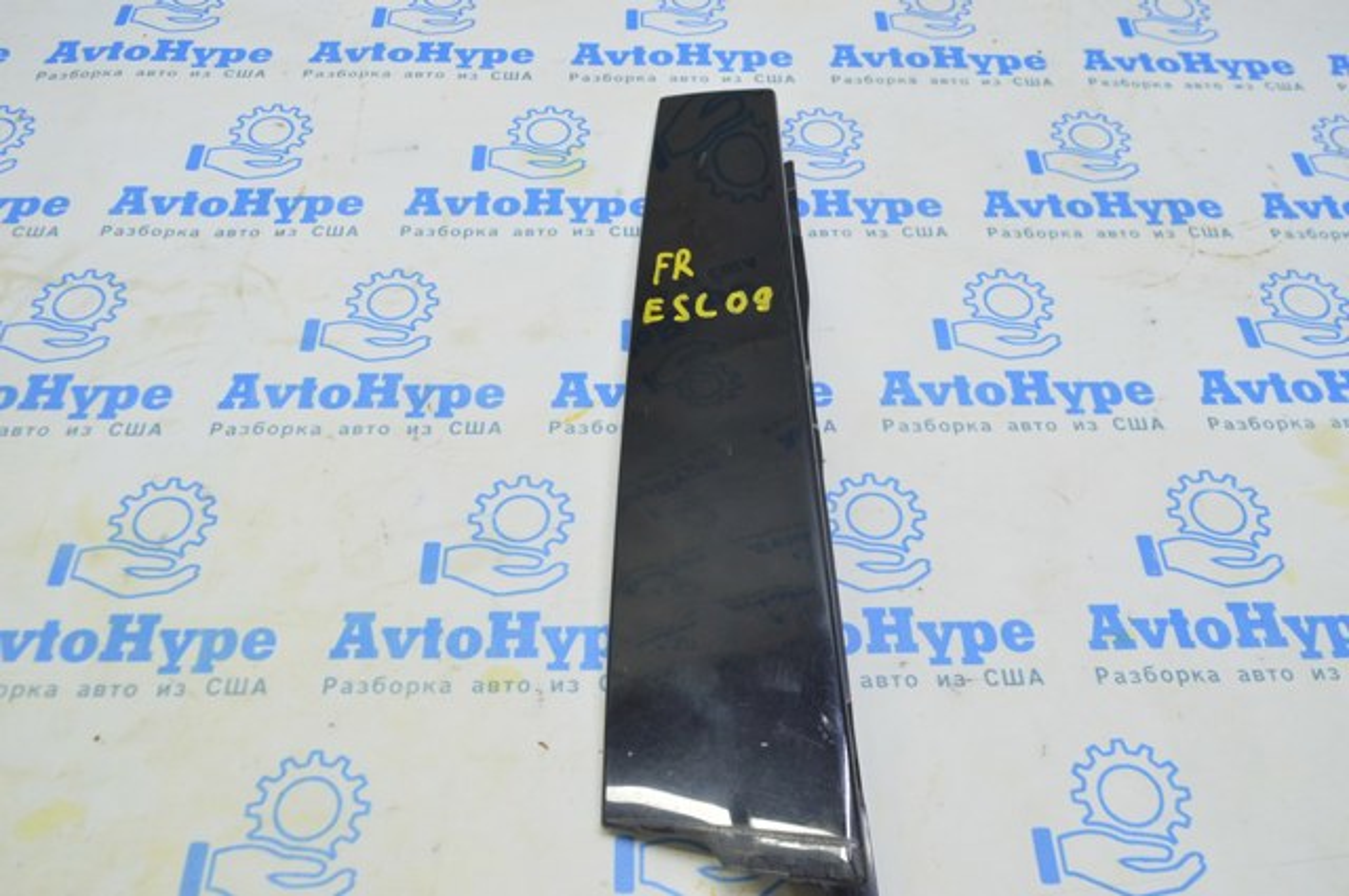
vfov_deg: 39.9
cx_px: 674
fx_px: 1235
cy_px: 448
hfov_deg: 57.3
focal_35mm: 33
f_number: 5.6
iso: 400
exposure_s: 1/20
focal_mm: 22
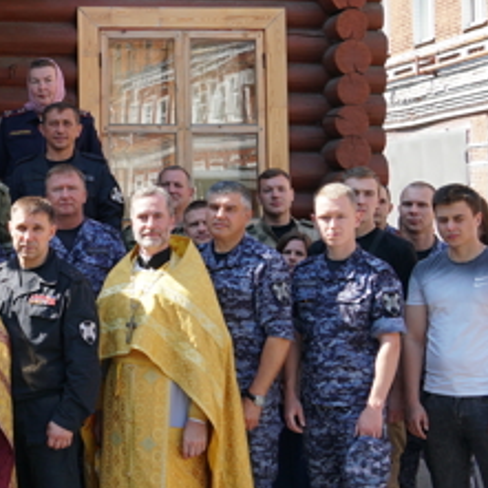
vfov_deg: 22.1
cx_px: -51
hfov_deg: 21.1
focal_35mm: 78
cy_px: 172
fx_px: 1244
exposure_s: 1/125
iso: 100
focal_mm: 18
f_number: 5.6
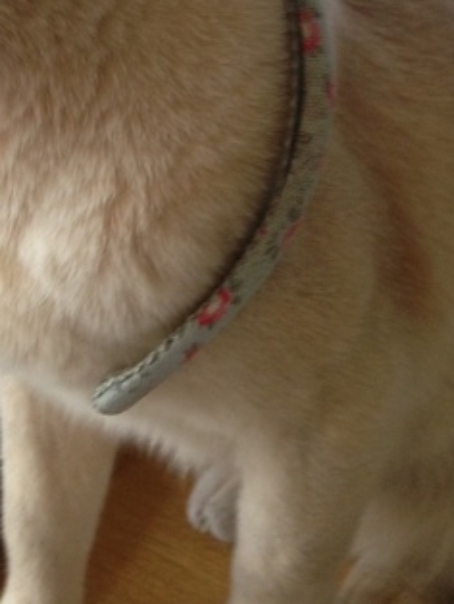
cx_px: 106
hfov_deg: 23.1
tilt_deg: -15.1
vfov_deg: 29.6
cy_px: 73
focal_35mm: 63
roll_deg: -0.5
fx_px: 1100
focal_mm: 4.12
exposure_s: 1/20
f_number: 2.4
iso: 160
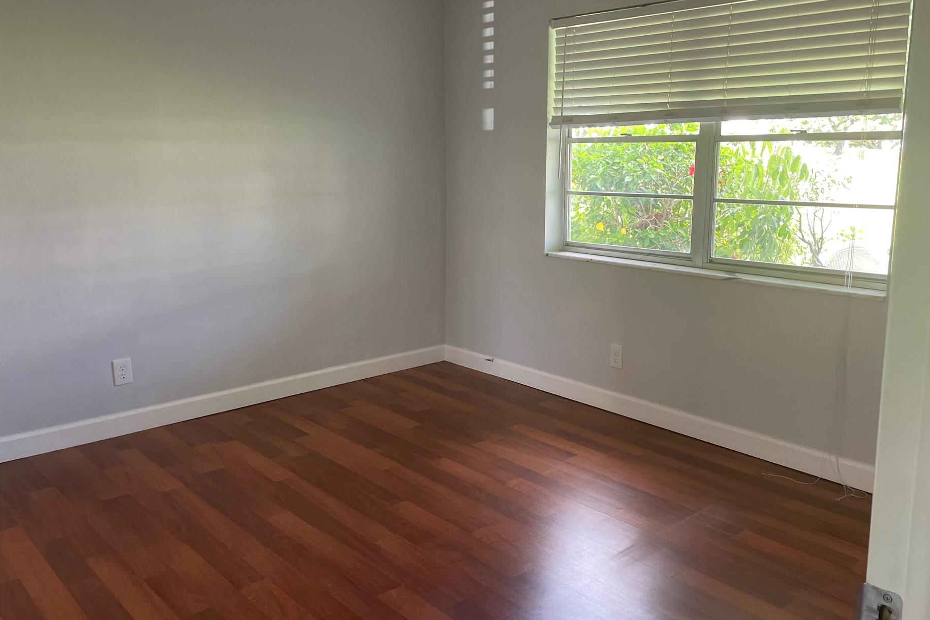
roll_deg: -0.6
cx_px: 514
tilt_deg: -9.0
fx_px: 775
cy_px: 293
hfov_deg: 61.8
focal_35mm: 30
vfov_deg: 43.6
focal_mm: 4.2
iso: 125
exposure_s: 1/120
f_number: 1.6
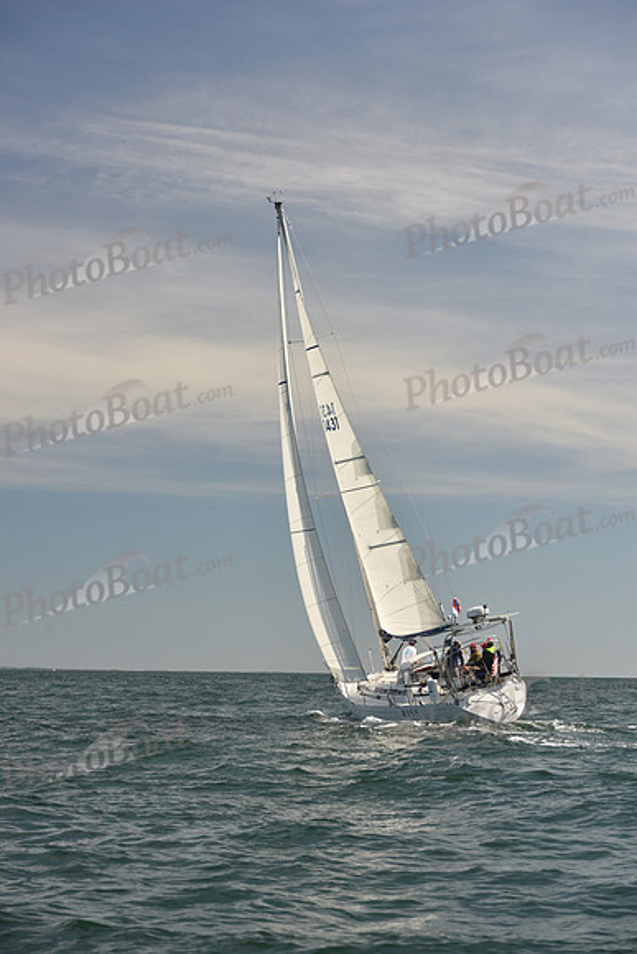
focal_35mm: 78
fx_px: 2069
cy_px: 477
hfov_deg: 17.5
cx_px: 318
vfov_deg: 26.0
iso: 250
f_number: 6.3
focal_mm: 78
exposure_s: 1/640
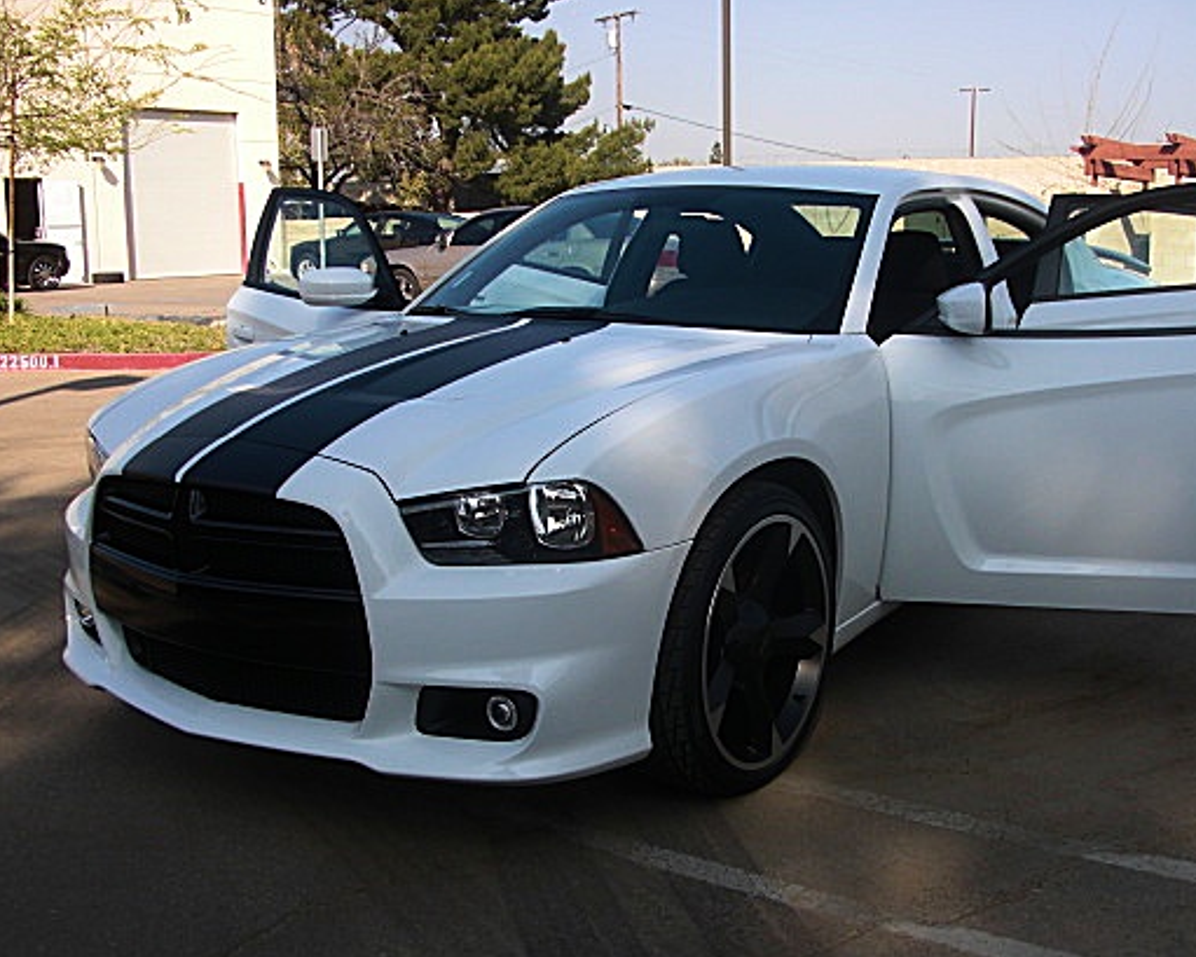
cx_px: 688
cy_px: 550
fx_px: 1558
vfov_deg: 34.1
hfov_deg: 41.9
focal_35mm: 44
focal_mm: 6.3
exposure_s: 1/640
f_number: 2.8
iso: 50
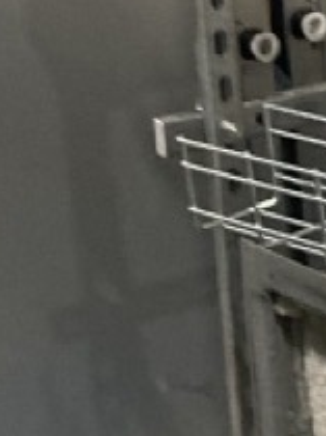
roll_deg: +0.3
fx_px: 2152
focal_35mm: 171
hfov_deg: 8.2
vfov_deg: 11.6
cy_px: 257
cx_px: 654
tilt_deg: -18.2
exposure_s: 1/38
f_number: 1.8
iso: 400
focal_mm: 3.99
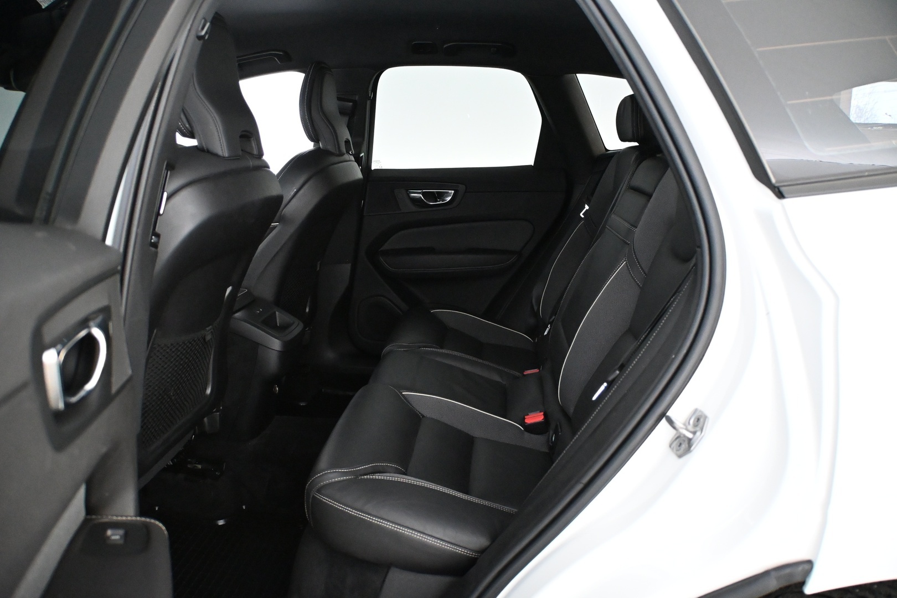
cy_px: 299
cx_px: 448
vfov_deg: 29.4
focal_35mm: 46
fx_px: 1140
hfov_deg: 43.0
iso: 5600
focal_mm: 30.5
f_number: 4.8
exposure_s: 1/60
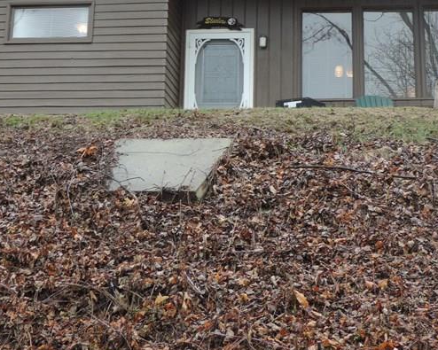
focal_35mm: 87
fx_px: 1128
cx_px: 191
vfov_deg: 17.3
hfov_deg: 22.0
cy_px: 14
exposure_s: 1/50
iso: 100
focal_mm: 7.6
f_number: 3.4
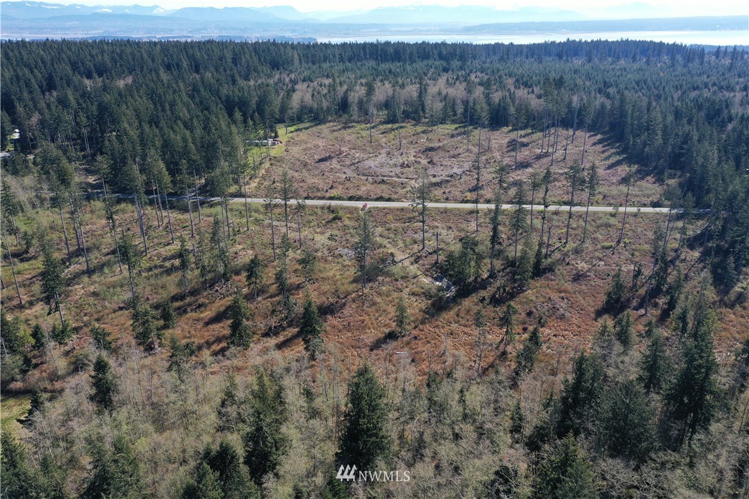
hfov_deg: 65.5
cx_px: 374
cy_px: 250
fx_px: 583
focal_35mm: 28
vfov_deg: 46.4
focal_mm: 10.26
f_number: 5
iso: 100
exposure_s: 1/320
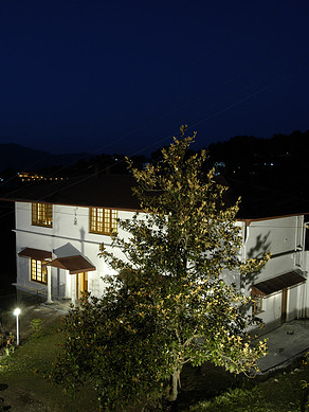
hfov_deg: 36.0
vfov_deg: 46.8
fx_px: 476
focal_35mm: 40
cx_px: 153
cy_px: 204
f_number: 9
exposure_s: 7.1
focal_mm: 24
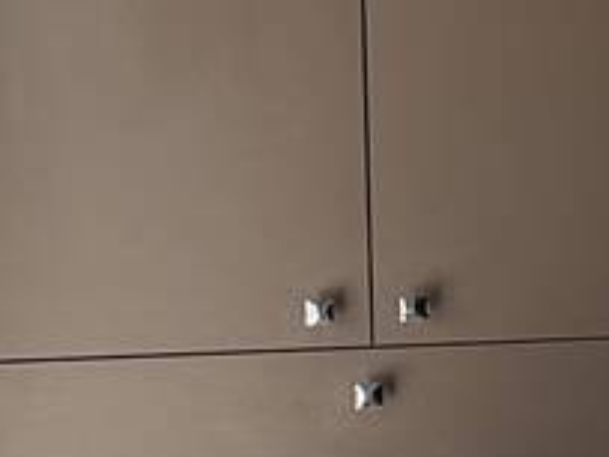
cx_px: 1266
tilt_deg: -6.1
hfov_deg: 15.3
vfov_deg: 14.9
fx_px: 1742
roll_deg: -1.8
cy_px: 131
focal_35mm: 99
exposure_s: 1/99
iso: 64
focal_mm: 2.22
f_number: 2.2
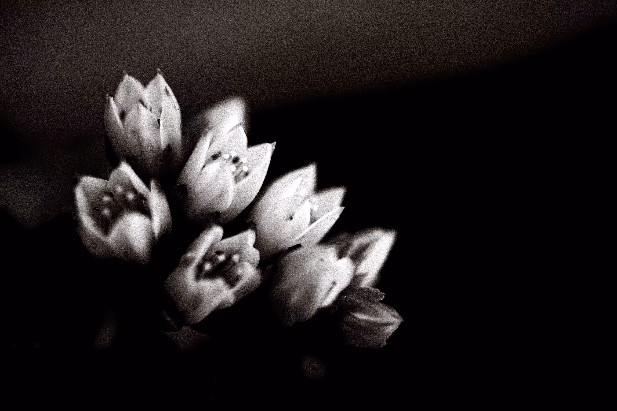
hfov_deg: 28.8
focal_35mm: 70
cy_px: 206
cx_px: 308
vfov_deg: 19.5
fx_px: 1200
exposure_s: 1/80
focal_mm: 70
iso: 125
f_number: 2.8
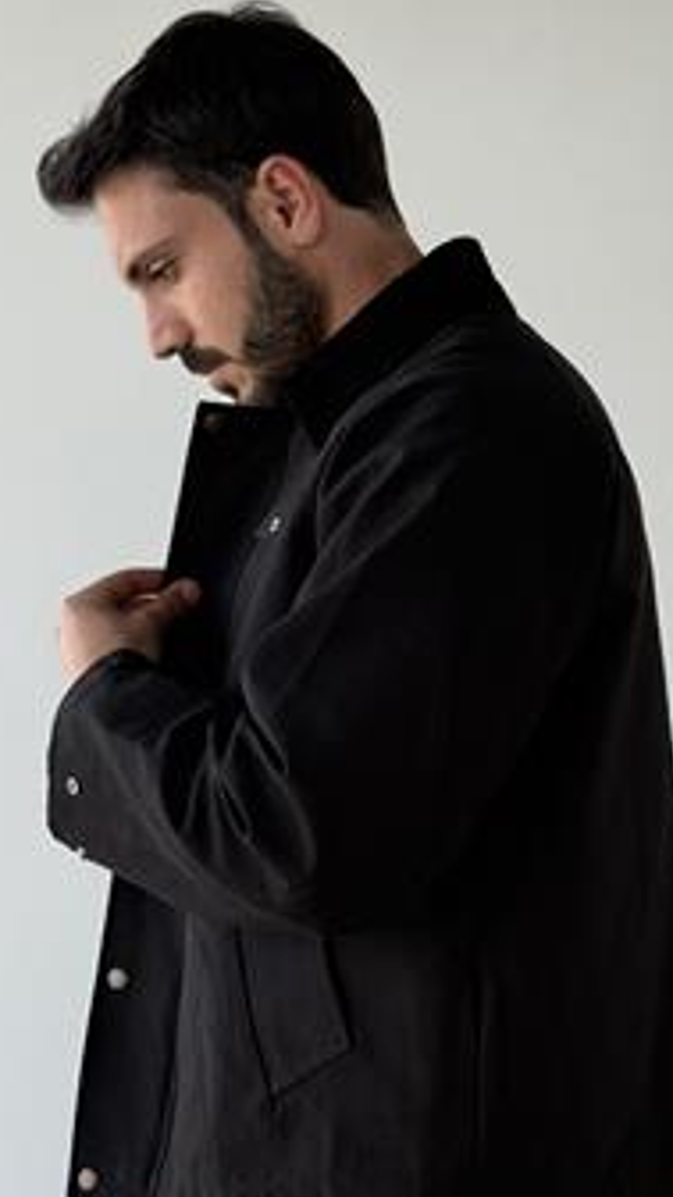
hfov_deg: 14.5
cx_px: 431
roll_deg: -0.1
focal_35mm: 83
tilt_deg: +2.4
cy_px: 636
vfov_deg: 25.6
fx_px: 2633
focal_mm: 6.76
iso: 64
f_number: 1.78
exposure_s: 1/261
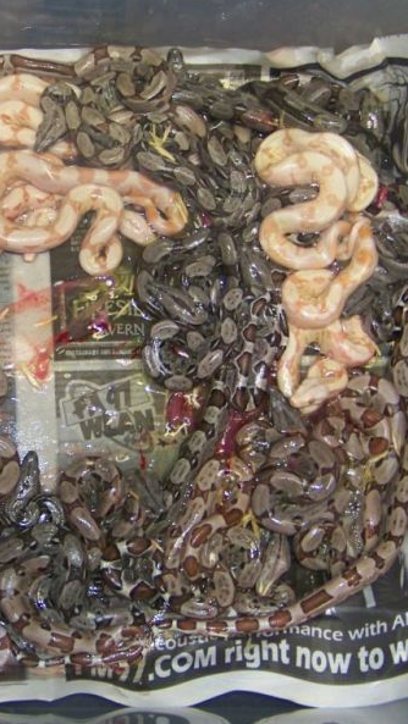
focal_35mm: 72
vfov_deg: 29.3
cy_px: 359
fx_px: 1383
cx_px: 46
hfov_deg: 16.6
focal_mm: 7.6
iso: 200
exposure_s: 1/30
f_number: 2.8
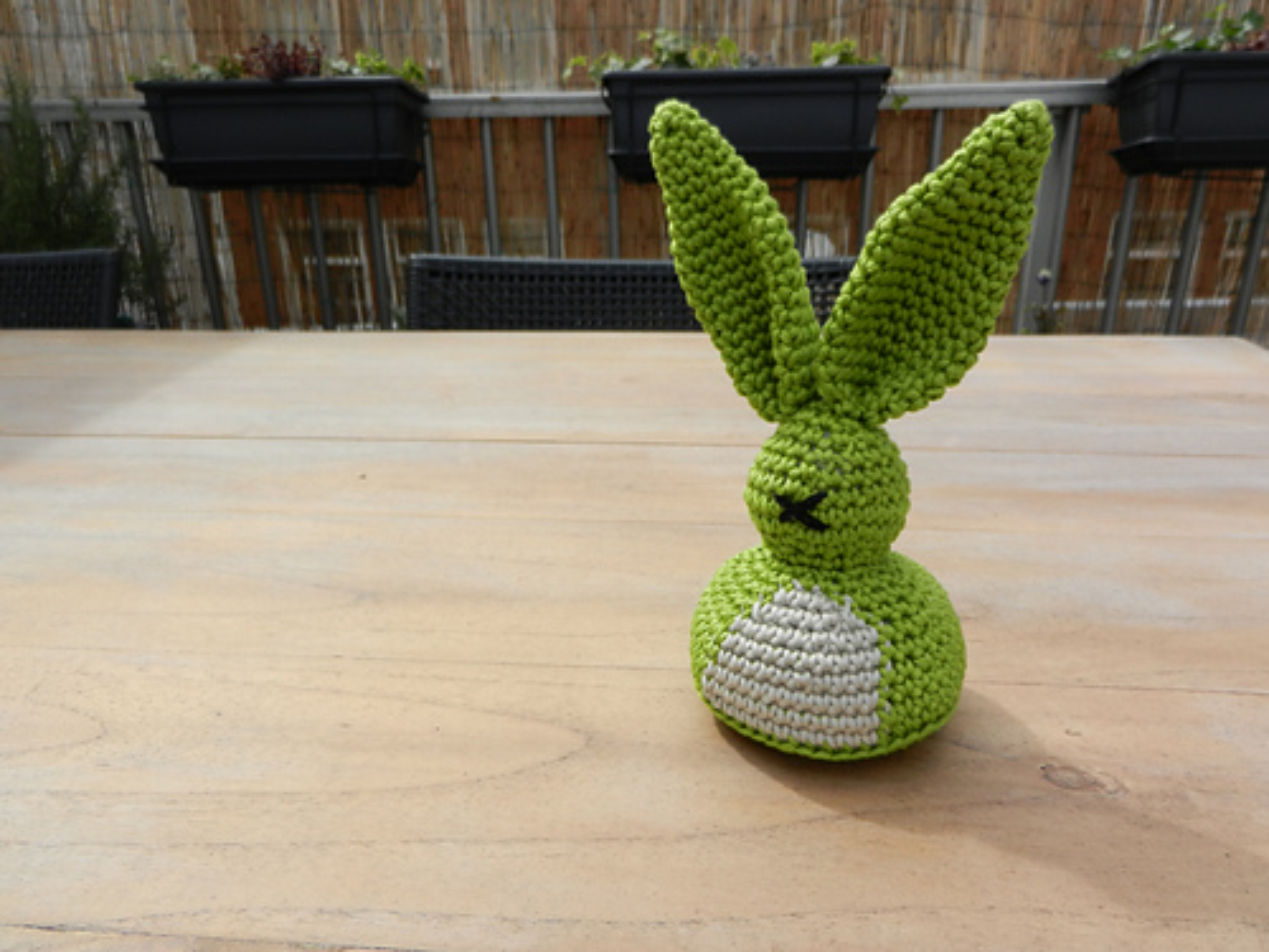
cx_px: 634
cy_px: 476
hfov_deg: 69.4
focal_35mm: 25
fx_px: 916
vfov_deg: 54.9
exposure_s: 1/1250
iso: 160
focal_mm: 4.5
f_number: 3.5
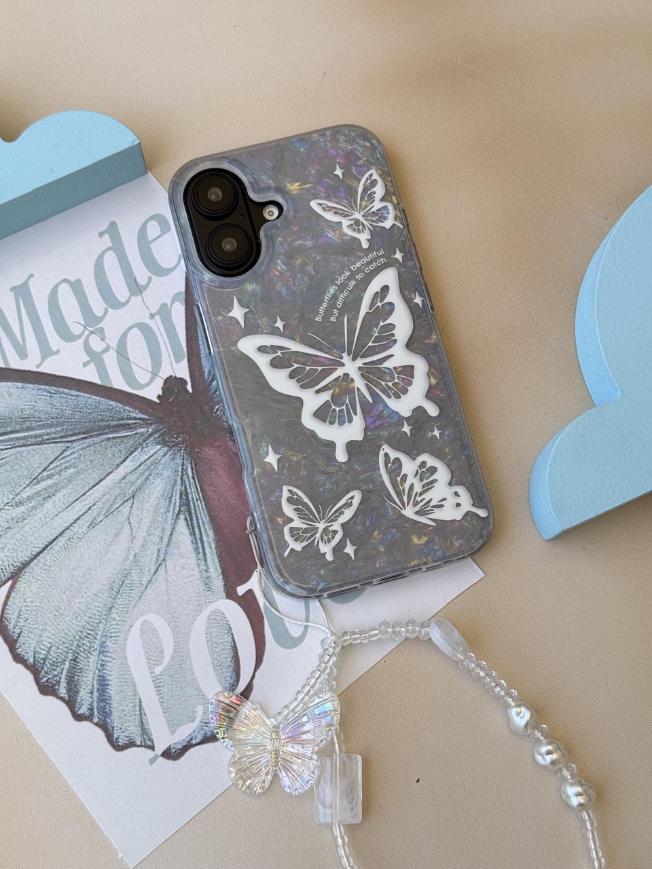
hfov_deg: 30.3
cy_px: 434
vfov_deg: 39.7
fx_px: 1205
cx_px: 326
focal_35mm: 48
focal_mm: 6.76
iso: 80
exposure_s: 1/475
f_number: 1.78
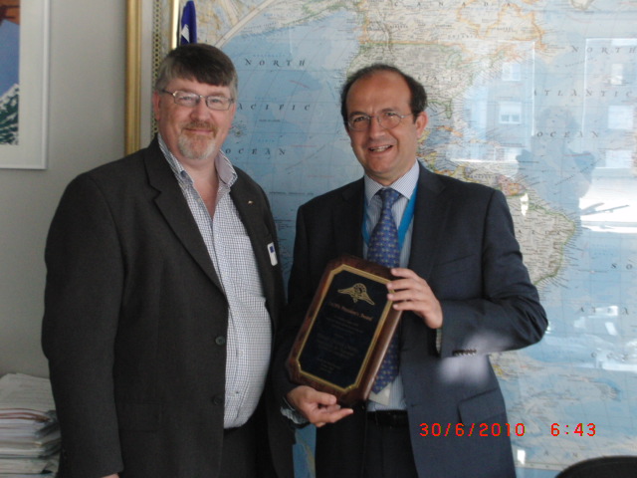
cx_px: 318
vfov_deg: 21.0
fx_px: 1288
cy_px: 239
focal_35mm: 70
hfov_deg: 27.8
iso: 500
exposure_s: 1/80
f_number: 4.1
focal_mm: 12.23
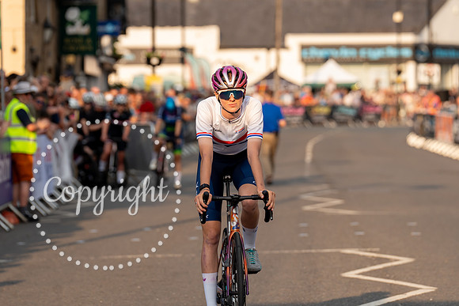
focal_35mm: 245
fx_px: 3130
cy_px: 118
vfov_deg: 5.6
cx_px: 241
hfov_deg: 8.4
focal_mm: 200
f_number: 4.5
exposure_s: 1/1250
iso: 500
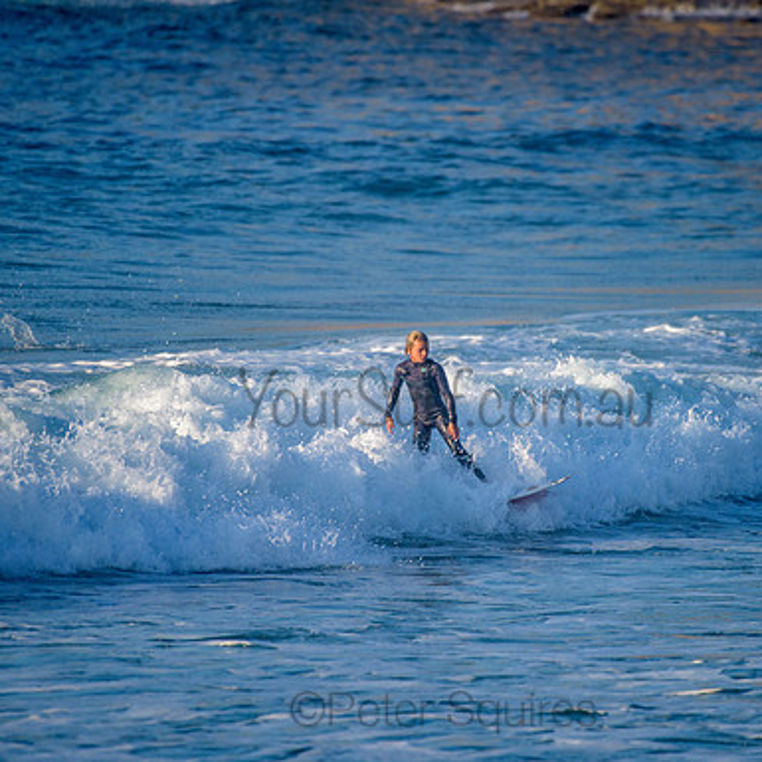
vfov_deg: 2.7
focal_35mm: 641
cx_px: 443
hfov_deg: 2.7
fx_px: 15964
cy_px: 381
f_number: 5.6
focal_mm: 500
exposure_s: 1/2000
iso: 320
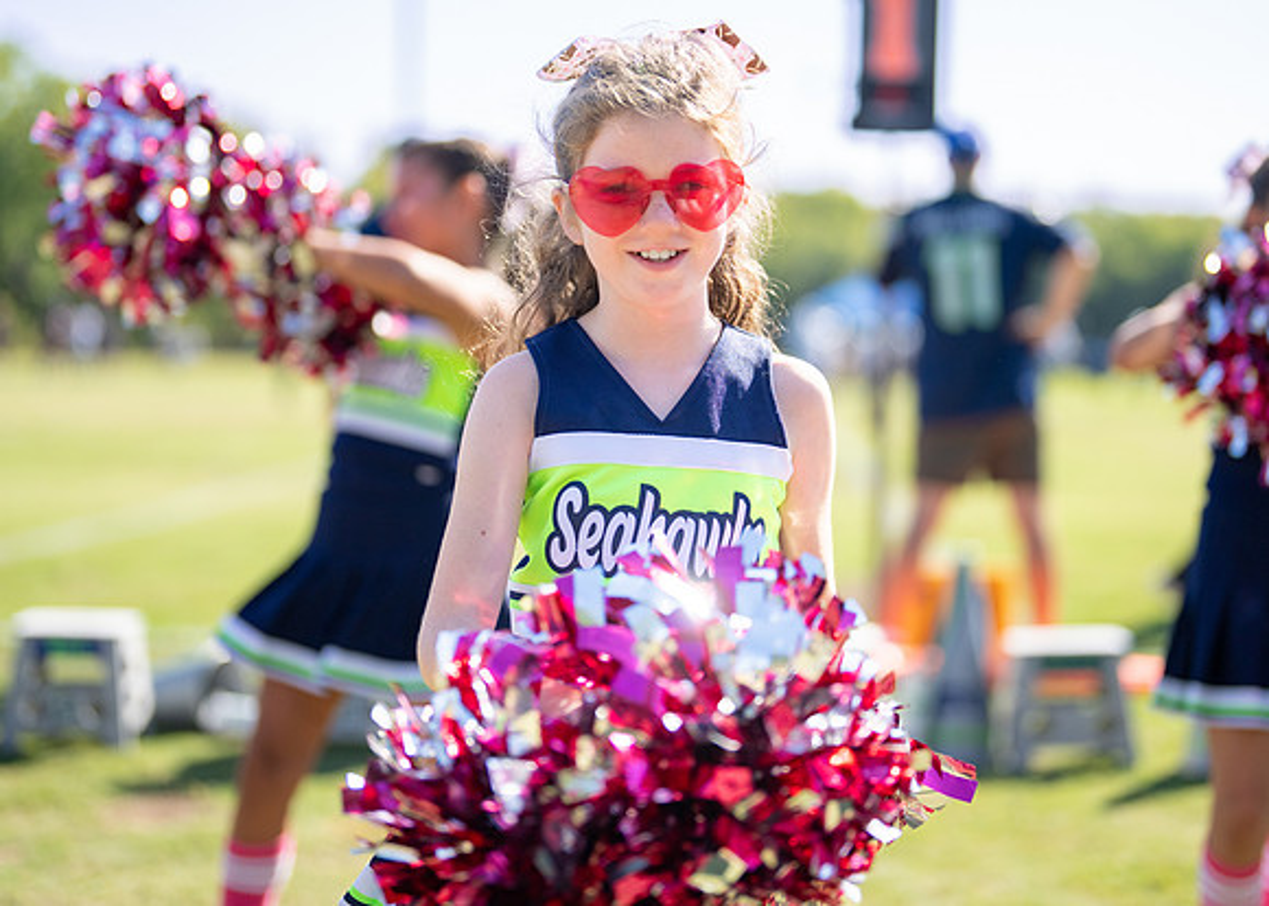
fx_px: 2376
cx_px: 669
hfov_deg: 29.9
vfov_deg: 21.5
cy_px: 338
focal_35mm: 66
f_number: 1.2
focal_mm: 50
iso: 250
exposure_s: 1/10000
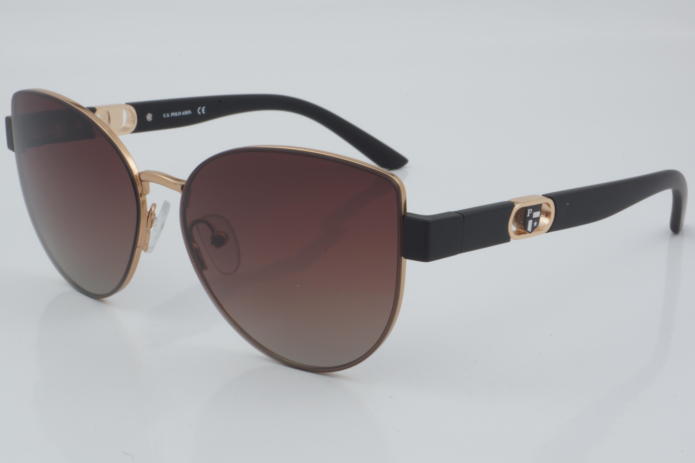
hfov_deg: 27.0
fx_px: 1448
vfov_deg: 18.2
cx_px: 348
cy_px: 232
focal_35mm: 75
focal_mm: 50
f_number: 32
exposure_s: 1/3
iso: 100
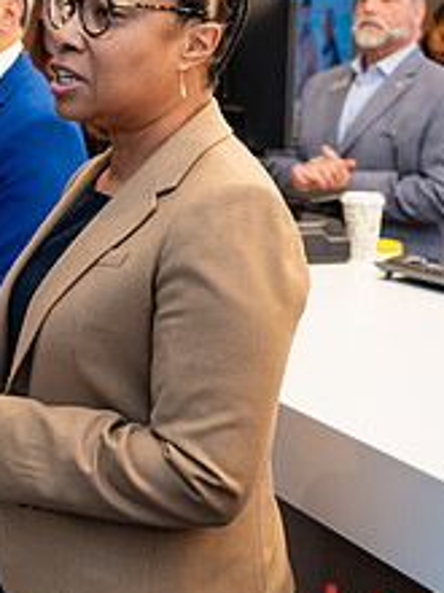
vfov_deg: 22.2
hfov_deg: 15.2
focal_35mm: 88
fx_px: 1505
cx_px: -264
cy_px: 205
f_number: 3.2
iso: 500
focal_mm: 34.5
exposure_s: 1/200
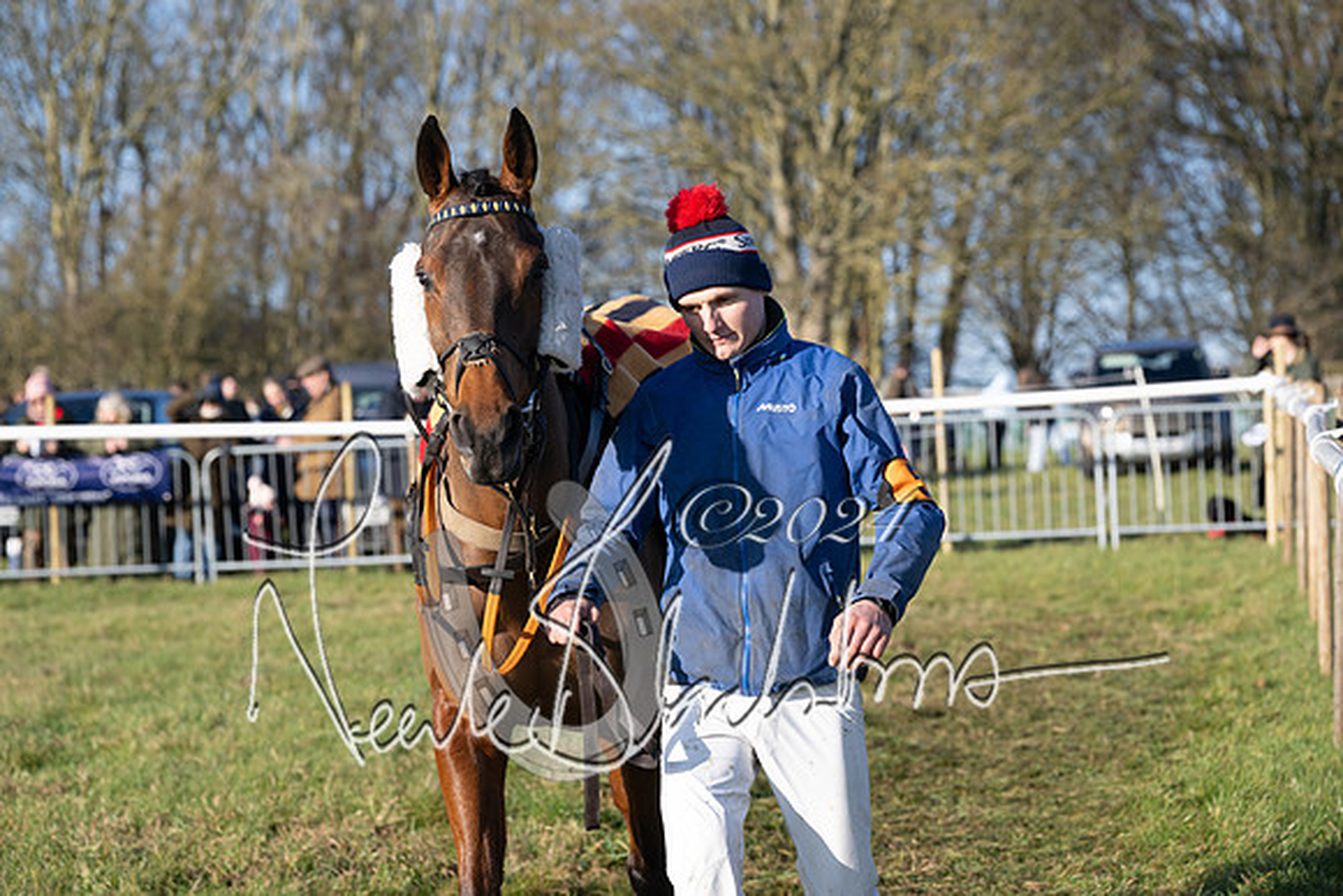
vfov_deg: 12.5
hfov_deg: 18.6
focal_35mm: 110
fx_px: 4104
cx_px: 672
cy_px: 448
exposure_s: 1/1250
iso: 400
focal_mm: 110
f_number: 5
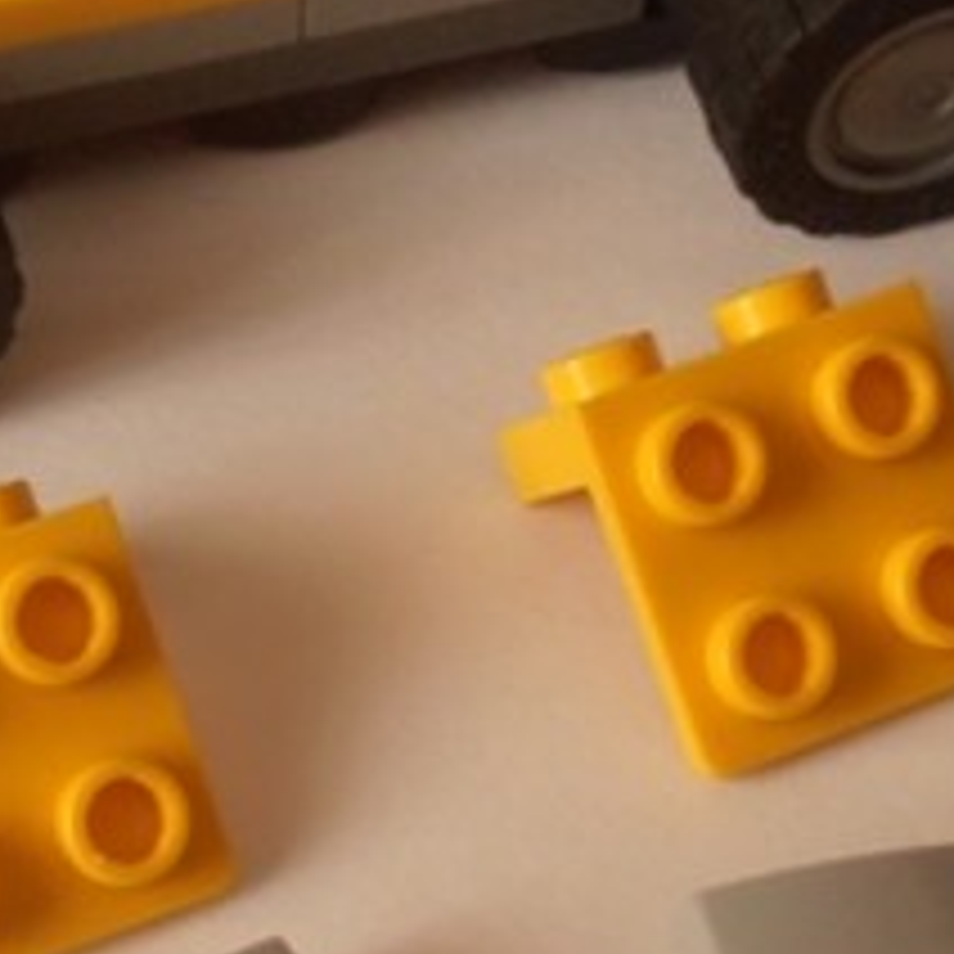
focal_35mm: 139
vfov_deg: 12.6
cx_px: 198
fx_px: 4334
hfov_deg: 12.5
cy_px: 583
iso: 125
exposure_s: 1/15
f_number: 3.9
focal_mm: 6.61
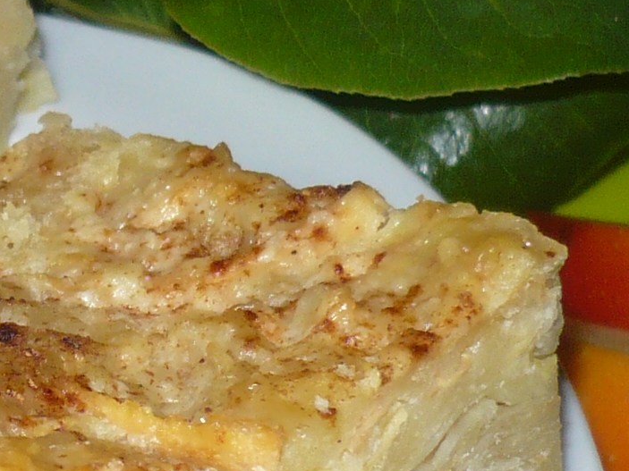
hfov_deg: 12.3
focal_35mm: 153
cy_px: 341
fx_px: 2780
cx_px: -287
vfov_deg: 9.7
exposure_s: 1/30
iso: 100
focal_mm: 5.8
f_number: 2.8
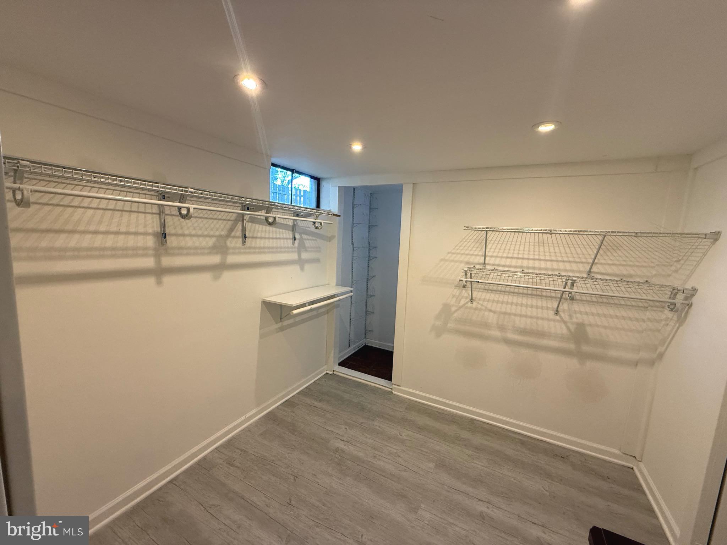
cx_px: 364
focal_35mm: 14
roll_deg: -2.3
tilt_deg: -6.3
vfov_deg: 85.7
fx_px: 294
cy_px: 272
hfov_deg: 102.1
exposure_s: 1/60
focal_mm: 2.22
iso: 250
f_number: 2.2
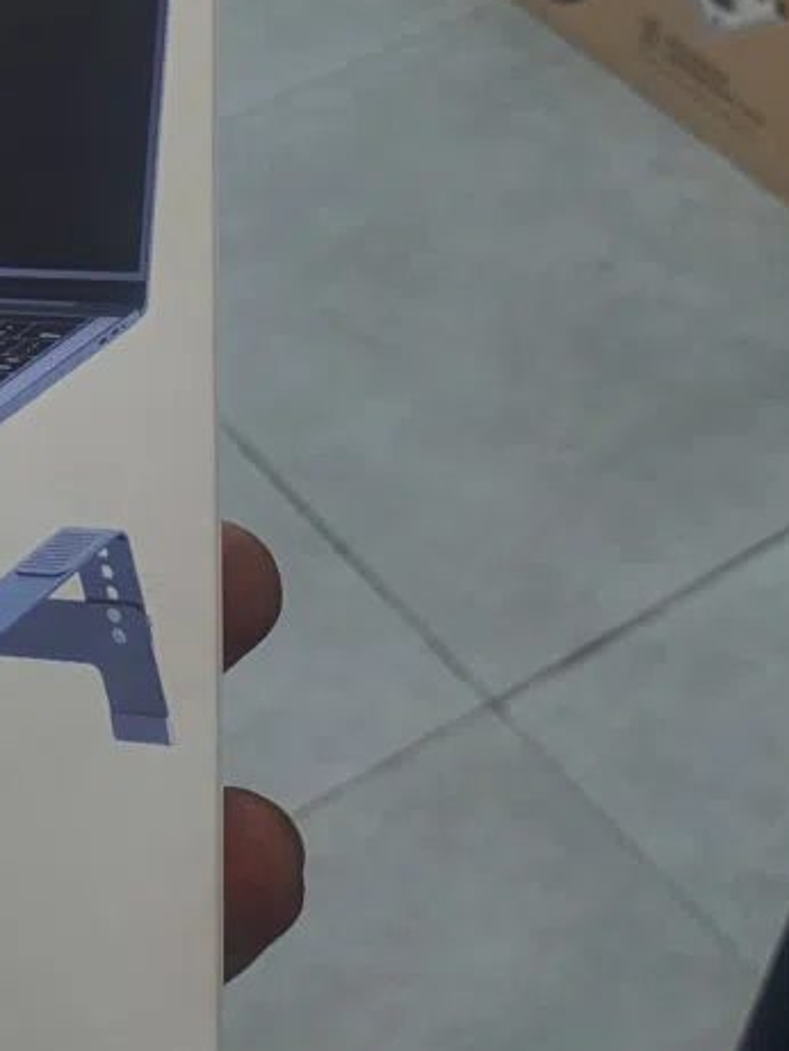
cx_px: -128
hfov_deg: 18.3
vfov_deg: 24.7
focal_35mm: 77
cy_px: 122
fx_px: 2339
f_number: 2.4
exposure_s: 1/223
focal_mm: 4.3
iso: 50
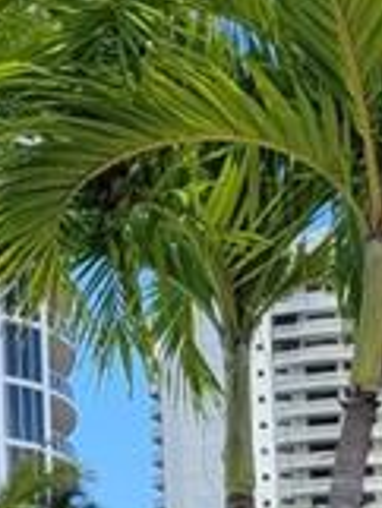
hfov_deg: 6.7
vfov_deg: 10.0
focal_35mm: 194
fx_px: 2851
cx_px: -922
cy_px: 622
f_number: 1.8
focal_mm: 5.4
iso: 40
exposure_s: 1/2524
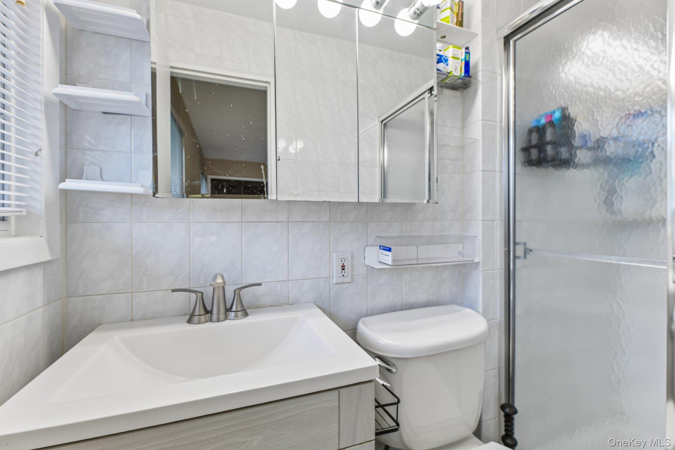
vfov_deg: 73.7
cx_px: 338
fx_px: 300
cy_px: 225
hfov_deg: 96.7
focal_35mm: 16
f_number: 9
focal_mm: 16
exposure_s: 1/40
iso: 320
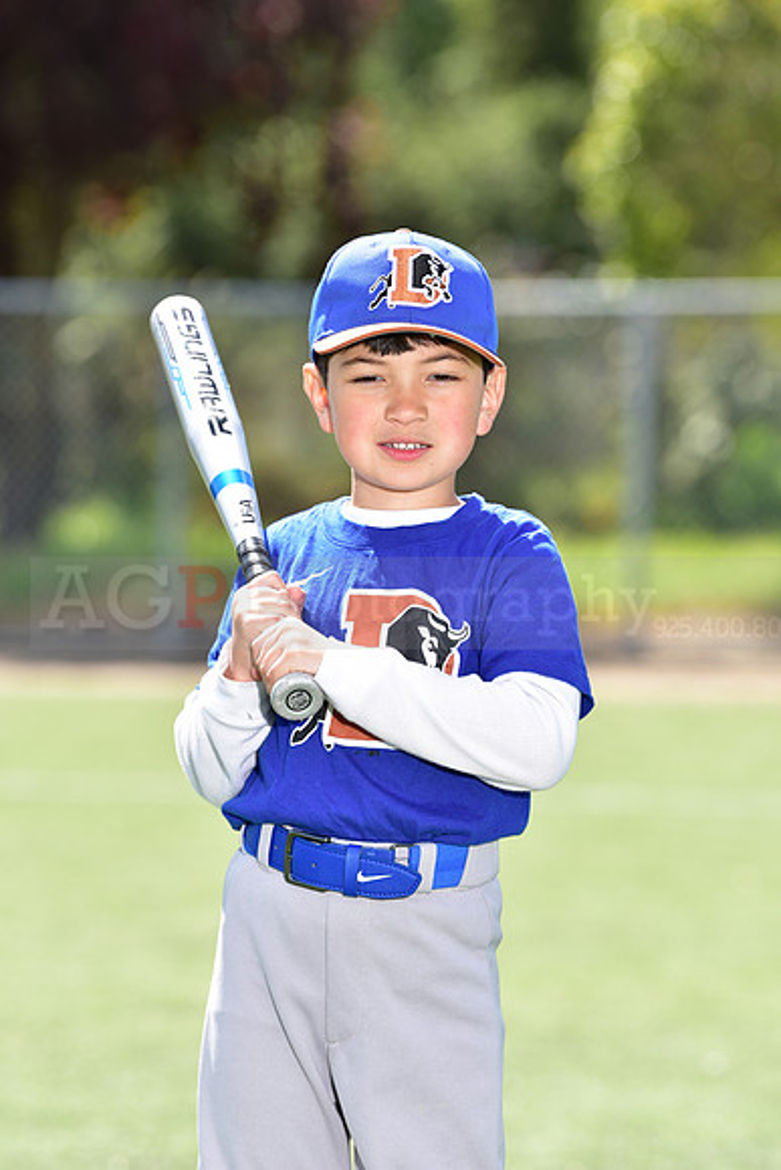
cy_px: 585
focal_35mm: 200
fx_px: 6504
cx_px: 390
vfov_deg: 10.3
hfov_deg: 6.9
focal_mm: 200
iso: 100
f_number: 5
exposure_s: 1/250
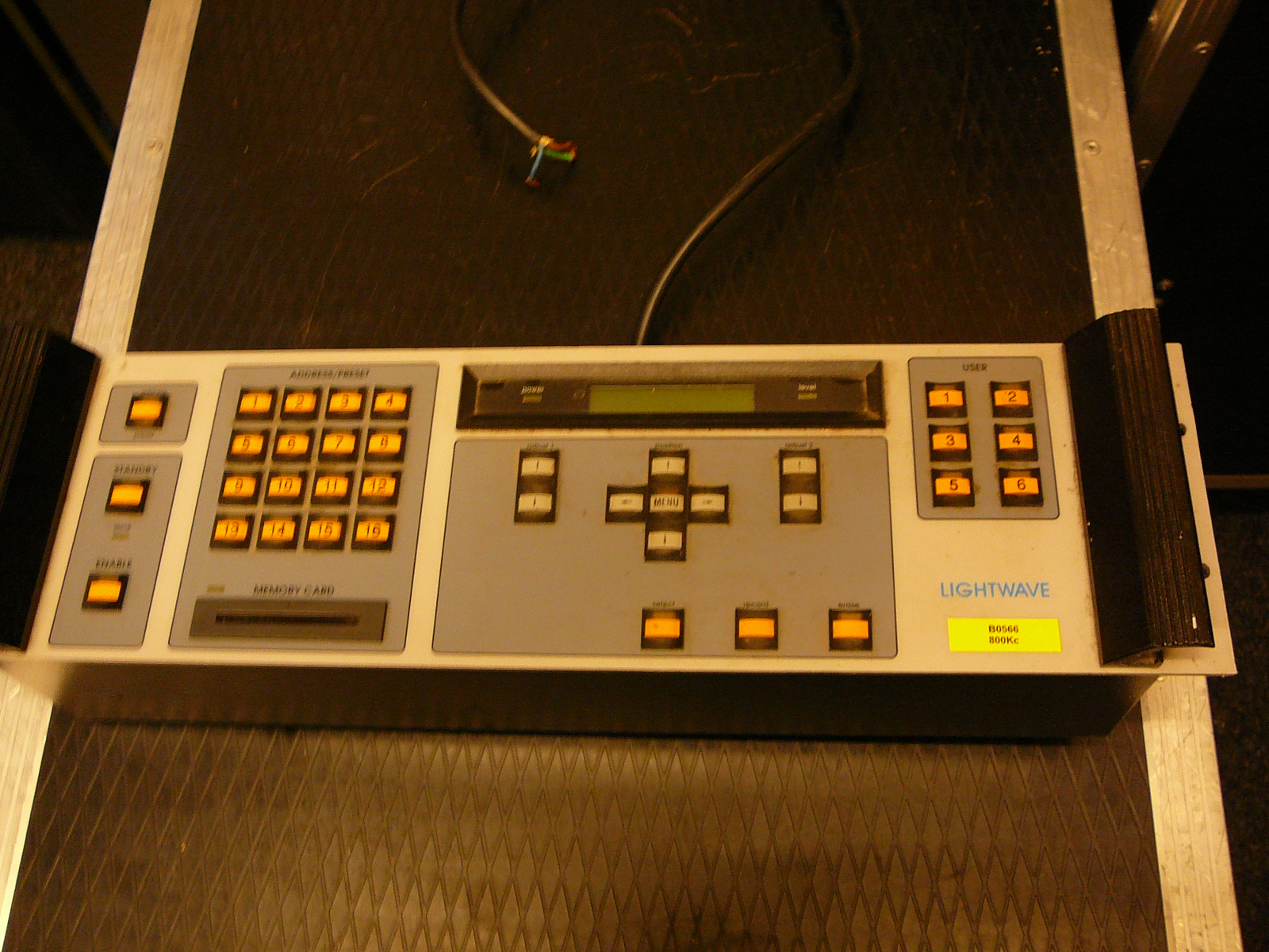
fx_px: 1283
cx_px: 634
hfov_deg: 52.6
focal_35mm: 35
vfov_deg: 40.7
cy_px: 476
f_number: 2.8
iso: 200
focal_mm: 5.2
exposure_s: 1/8
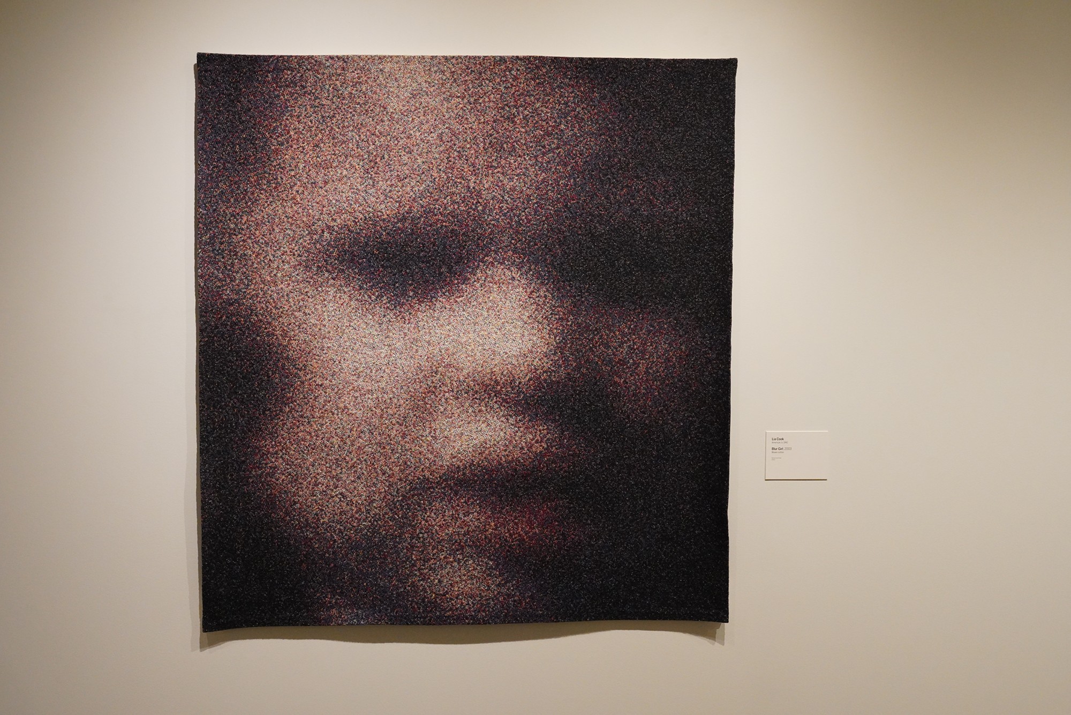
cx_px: 536
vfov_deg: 33.4
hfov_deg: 48.5
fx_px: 1190
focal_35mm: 40
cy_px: 358
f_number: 9
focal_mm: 40
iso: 6400
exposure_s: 1/100
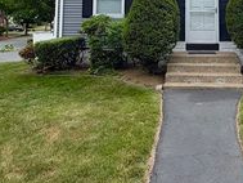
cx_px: 207
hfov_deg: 46.4
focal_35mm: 37
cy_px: -16
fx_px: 260
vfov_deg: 33.9
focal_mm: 2.22
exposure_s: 1/1050
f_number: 2.2
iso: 20
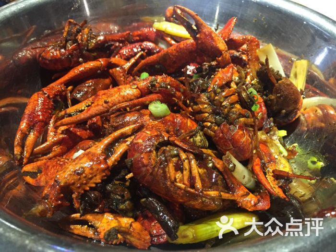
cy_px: 126
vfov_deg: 48.2
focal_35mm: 29
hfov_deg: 61.7
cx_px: 168
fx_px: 281
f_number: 2.2
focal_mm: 4.15
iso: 250
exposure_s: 1/20
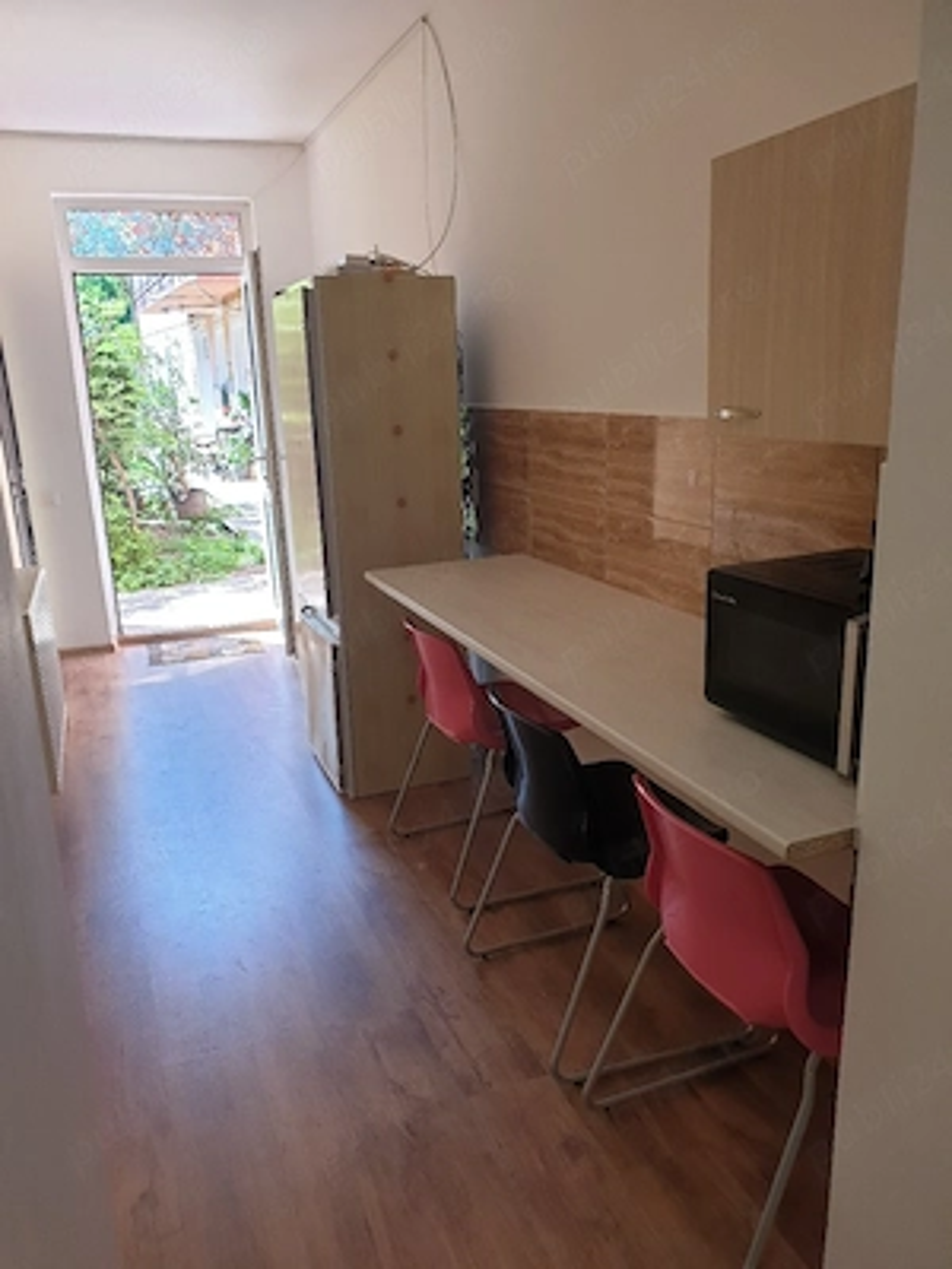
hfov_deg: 53.1
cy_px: 634
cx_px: 476
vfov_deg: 67.3
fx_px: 953
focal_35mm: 26
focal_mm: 4.3
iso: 64
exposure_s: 1/100
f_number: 2.4
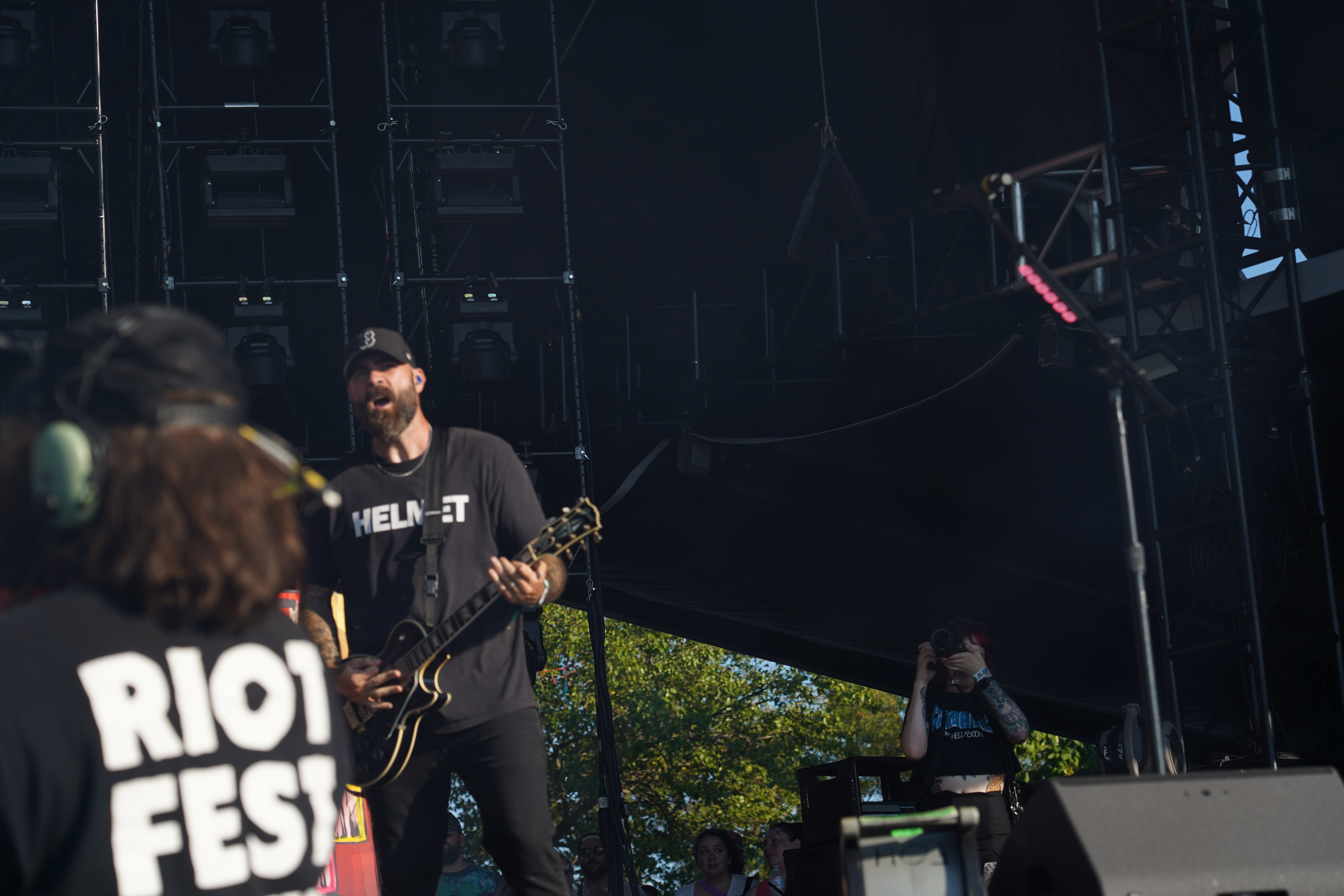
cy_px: 448
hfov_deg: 19.5
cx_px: 672
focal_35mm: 105
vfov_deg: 13.0
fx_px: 3920
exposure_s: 1/320
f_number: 6.3
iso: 100
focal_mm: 105
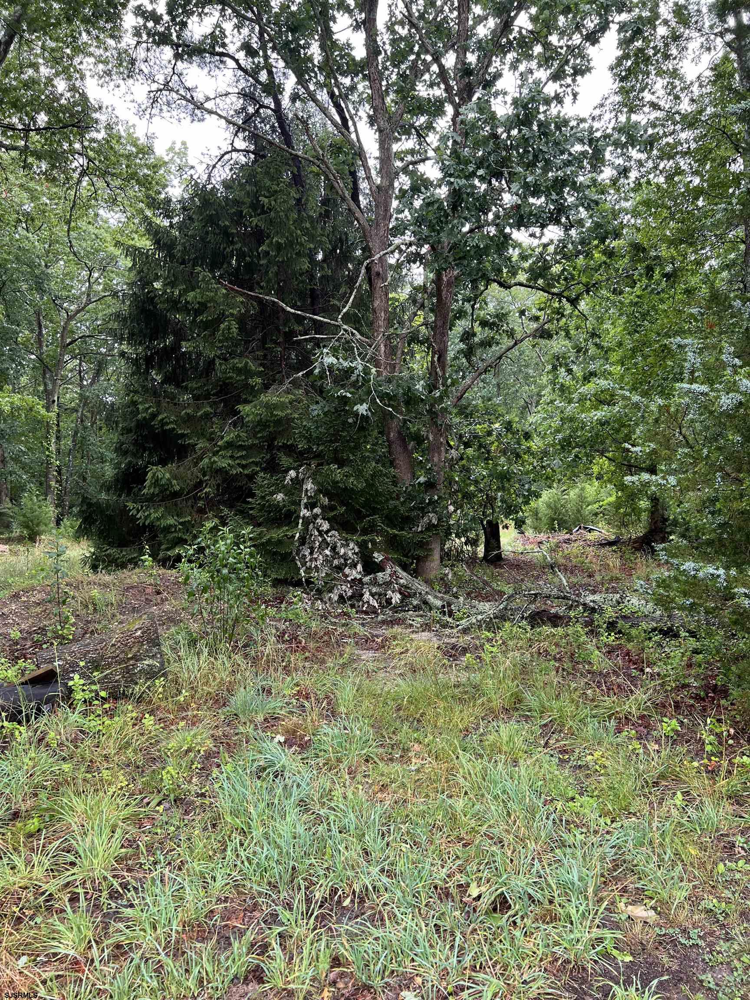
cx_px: 375
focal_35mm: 26
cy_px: 500
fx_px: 751
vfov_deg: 67.3
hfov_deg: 53.1
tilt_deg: +1.4
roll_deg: -1.5
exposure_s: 1/164
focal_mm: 5.7
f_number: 1.5
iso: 50
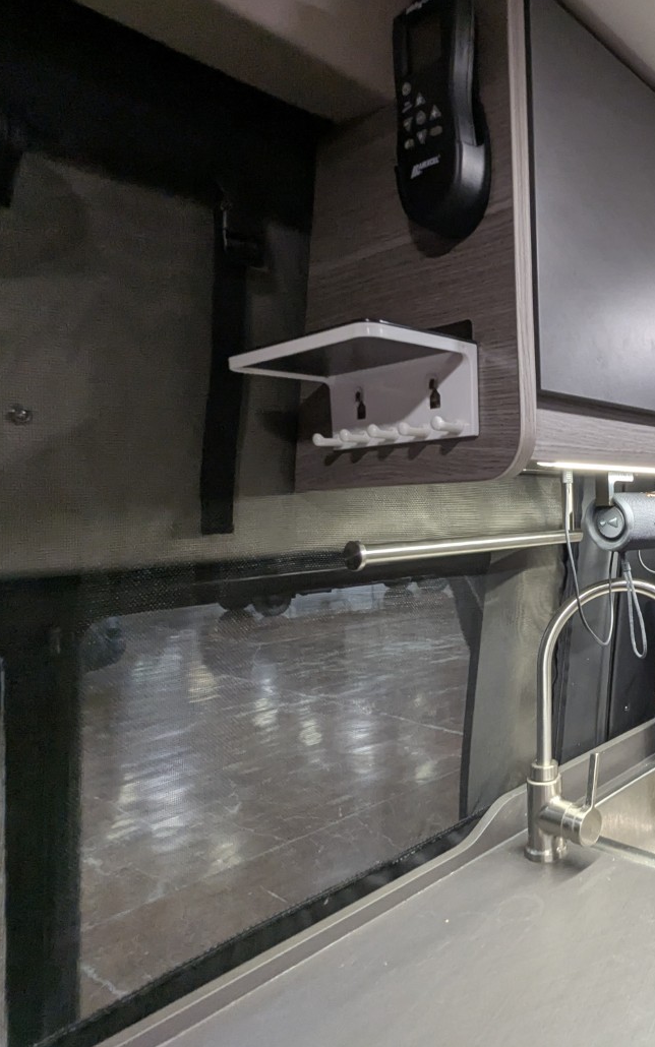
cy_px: 516
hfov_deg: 44.9
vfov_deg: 77.1
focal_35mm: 23
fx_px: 657
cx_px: 656
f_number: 2.2
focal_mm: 2.35
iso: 221
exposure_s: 1/46.9
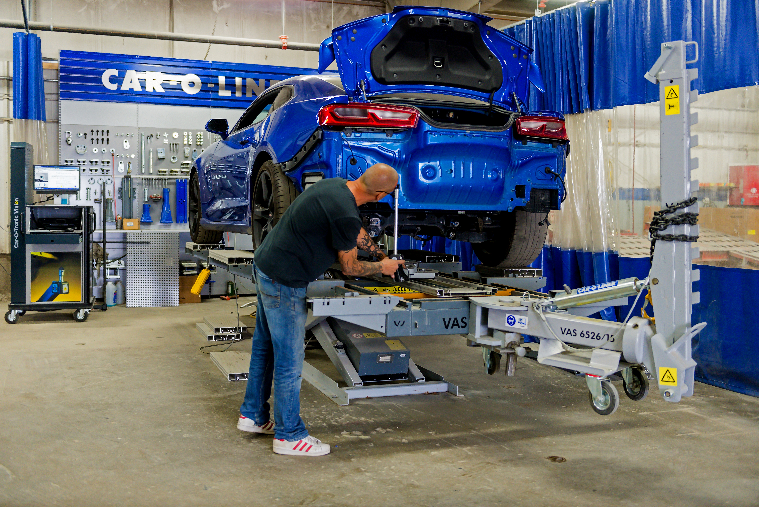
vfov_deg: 35.1
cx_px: 380
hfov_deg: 50.7
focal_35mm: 38
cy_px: 254
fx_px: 801
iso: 1600
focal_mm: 38
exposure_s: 1/160
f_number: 2.8
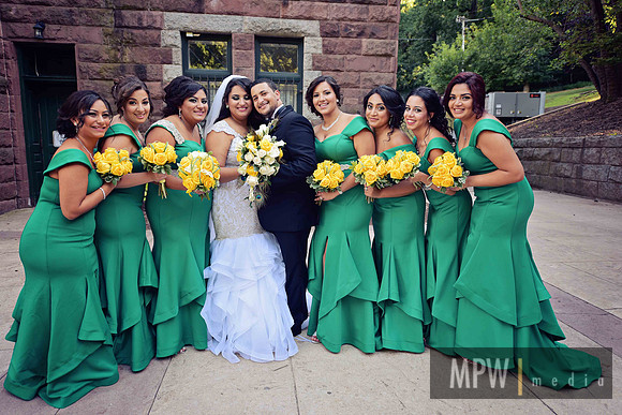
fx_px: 415
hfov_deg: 73.7
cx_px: 311
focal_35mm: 24
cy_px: 208
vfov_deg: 53.2
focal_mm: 24
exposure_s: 1/160
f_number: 3.2
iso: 200
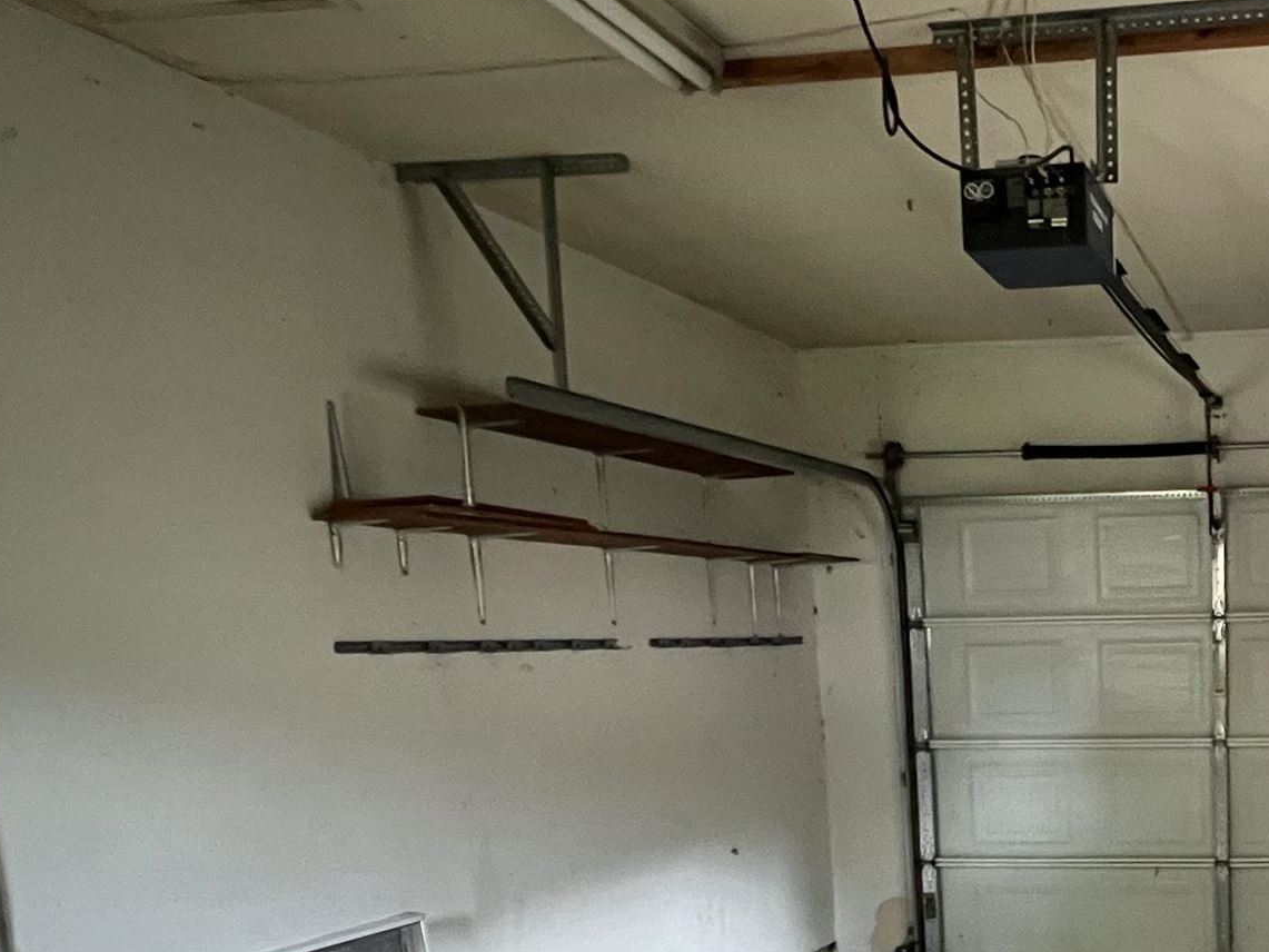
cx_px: 1212
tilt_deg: -10.7
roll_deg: +1.2
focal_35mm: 35
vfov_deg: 37.8
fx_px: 1283
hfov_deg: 45.9
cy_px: 873
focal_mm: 1.57
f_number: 1.8
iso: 1000
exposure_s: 1/52
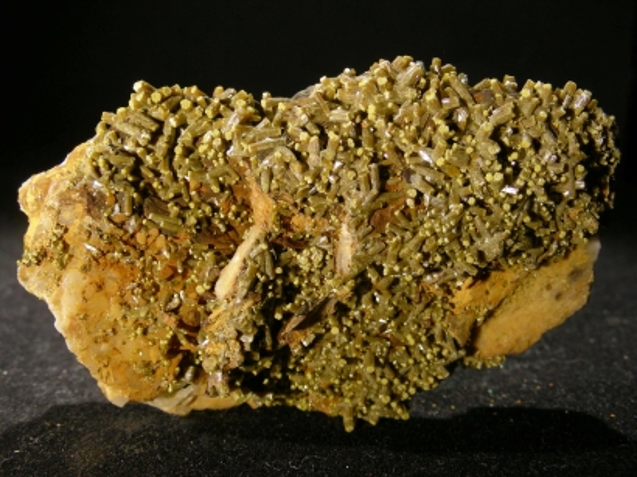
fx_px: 699
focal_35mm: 38
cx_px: 318
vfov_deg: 37.7
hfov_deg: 49.0
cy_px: 238
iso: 50
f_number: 3.5
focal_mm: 6.3
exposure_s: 1/18.5
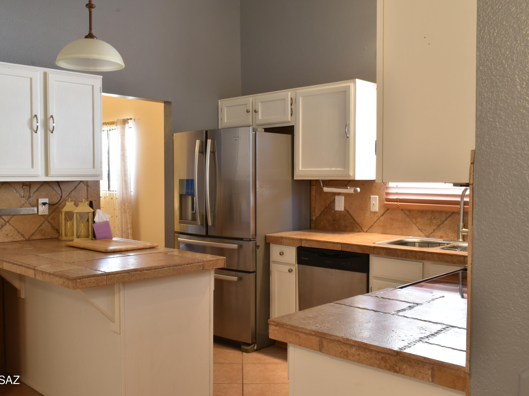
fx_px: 528
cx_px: 239
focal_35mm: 35
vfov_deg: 41.2
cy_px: 198
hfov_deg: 53.1
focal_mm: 21
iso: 100
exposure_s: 6
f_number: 22
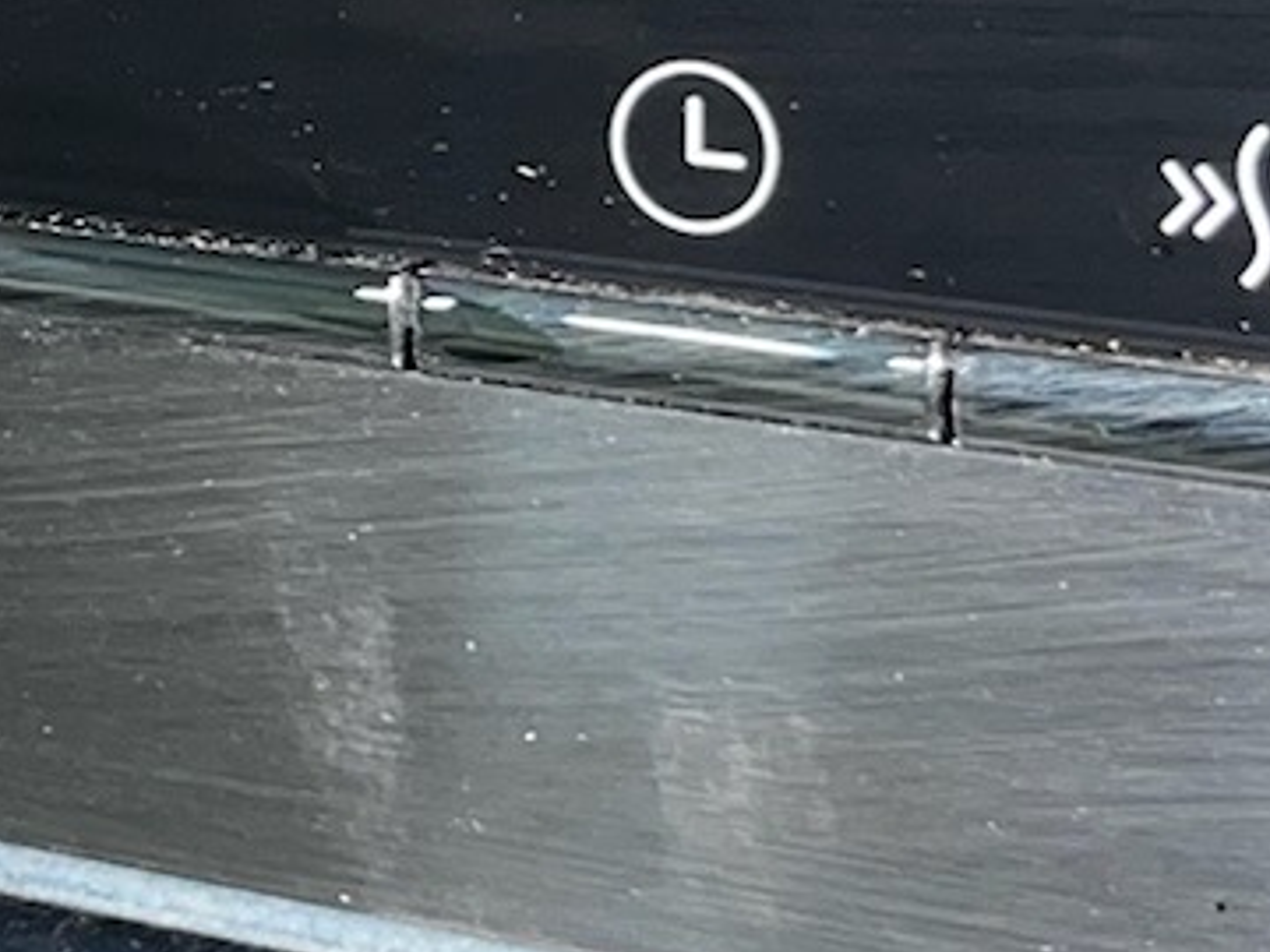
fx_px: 5430
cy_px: 28
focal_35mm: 148
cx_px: -367
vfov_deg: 10.0
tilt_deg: -13.2
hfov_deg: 12.9
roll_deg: +2.7
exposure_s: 1/17
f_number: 1.6
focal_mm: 5.1
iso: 50
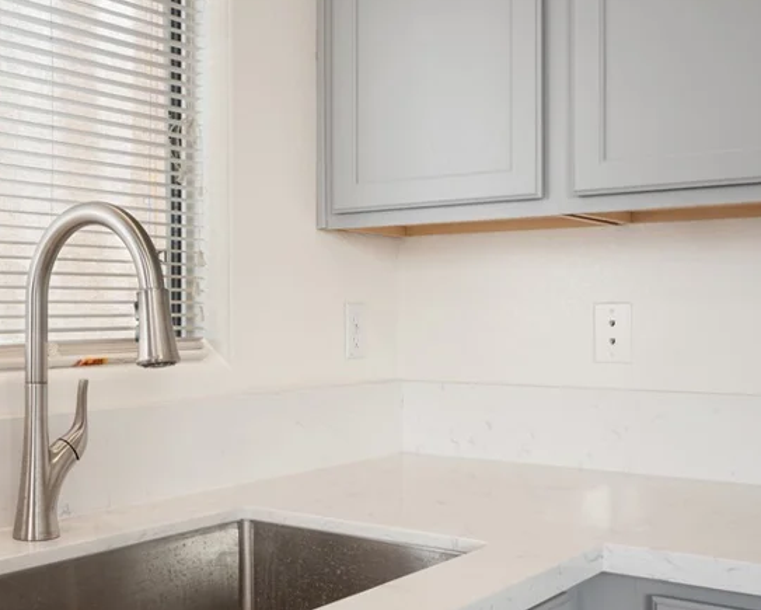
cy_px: 340
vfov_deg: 32.3
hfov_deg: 38.5
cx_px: 170
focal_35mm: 47
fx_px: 1053
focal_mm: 26.4
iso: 100
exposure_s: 1/3
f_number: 9
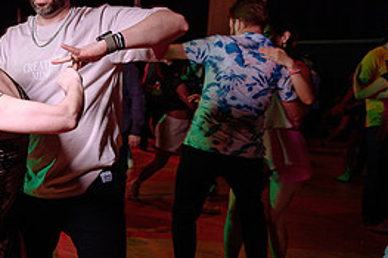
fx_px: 571
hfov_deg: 33.2
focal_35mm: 53
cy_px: 148
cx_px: -30
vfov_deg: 25.5
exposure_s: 1/60
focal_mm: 24
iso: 1250
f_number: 2.8
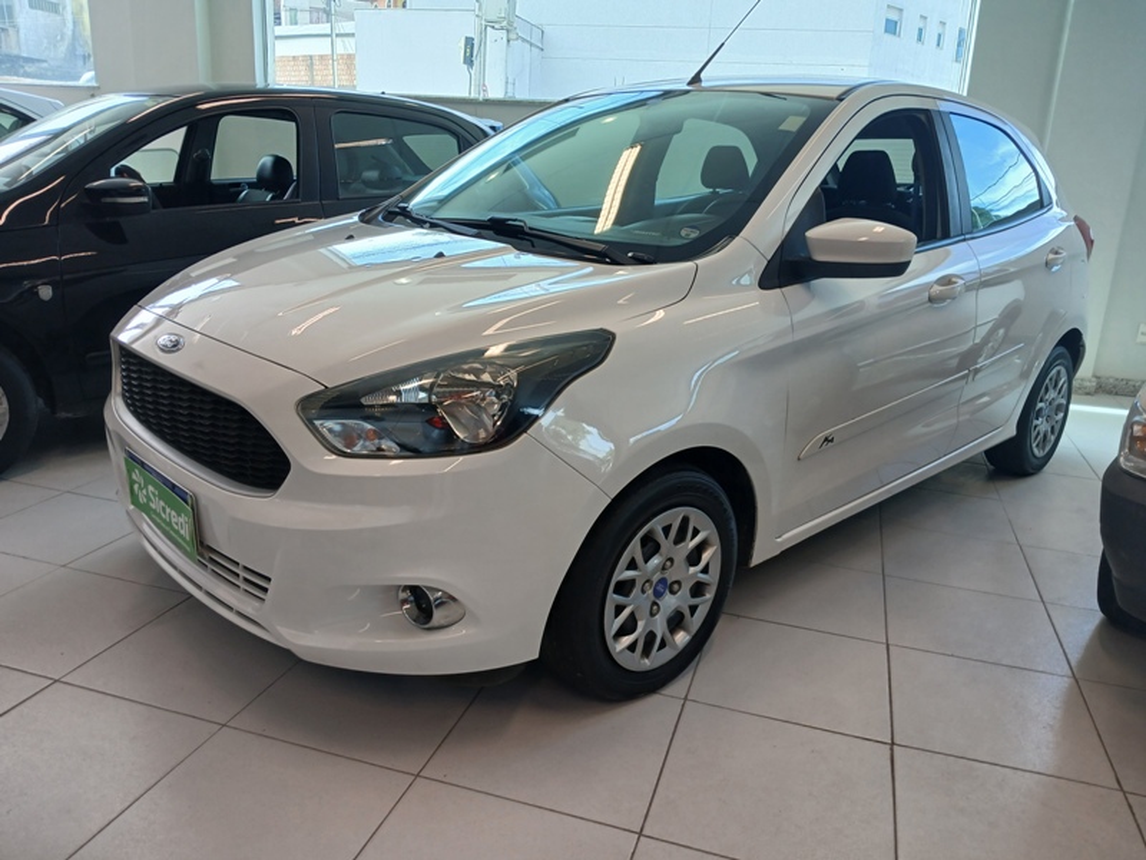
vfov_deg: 53.1
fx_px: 861
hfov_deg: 67.3
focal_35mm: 26
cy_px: 430
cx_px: 573
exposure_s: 1/60
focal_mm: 3.98
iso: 40
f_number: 1.8
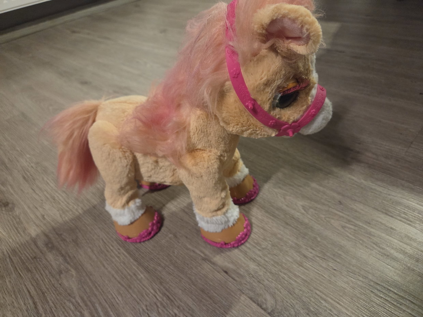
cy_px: 158
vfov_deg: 58.9
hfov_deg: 73.9
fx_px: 281
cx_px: 212
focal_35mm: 23
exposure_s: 1/100
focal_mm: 5.4
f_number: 1.8
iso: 1600
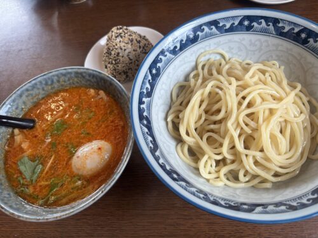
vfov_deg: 53.1
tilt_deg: -62.0
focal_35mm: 26
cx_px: 159
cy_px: 119
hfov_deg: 67.3
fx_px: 239
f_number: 1.6
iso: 50
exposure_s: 1/120
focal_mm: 5.96
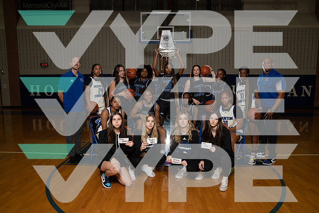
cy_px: 106
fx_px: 213
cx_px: 160
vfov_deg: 53.2
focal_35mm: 24
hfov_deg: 73.7
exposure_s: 1/250
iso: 640
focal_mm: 24
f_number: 8
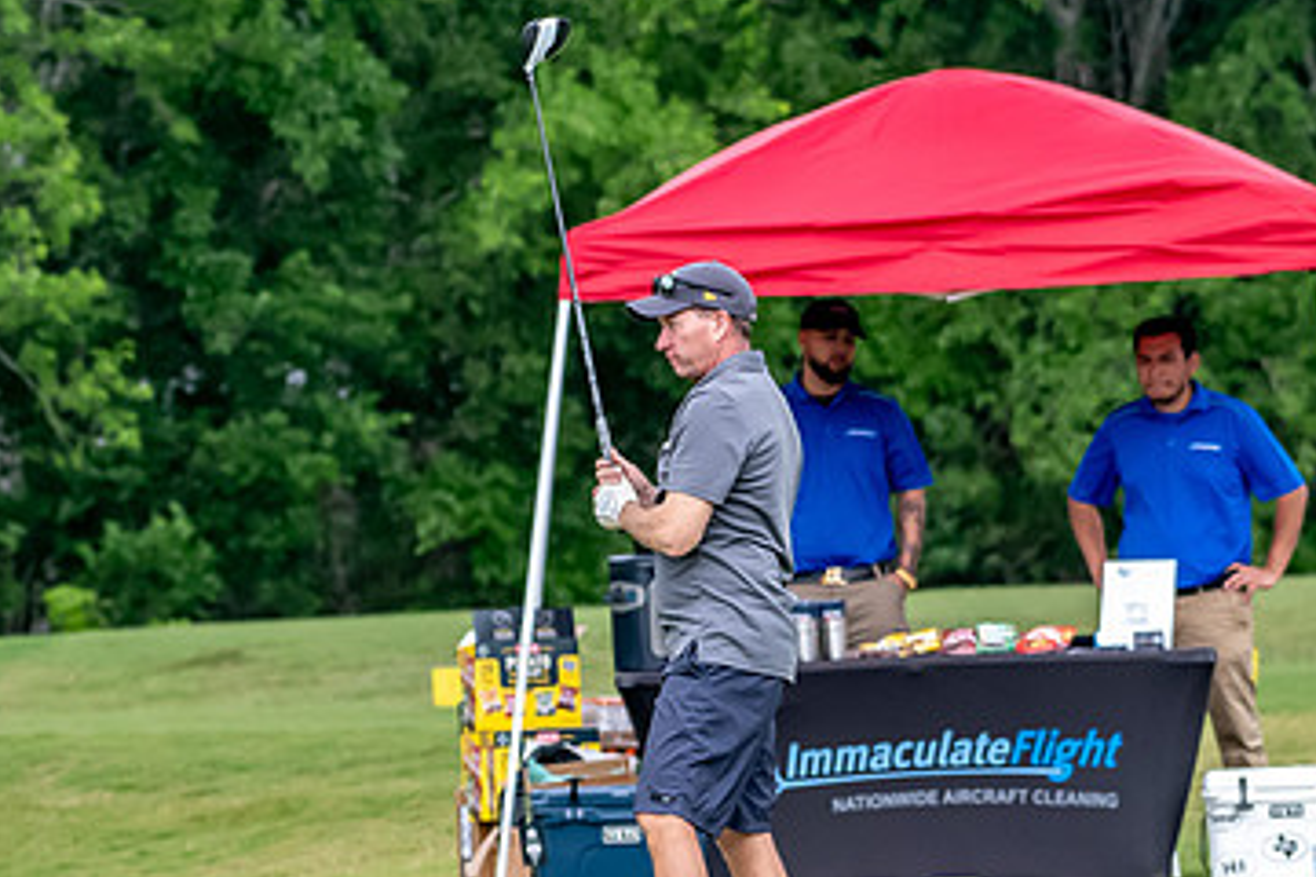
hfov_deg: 4.3
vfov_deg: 2.8
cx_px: 662
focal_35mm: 484
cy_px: 682
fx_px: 17692
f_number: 5.6
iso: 2000
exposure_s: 1/2000
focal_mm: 200
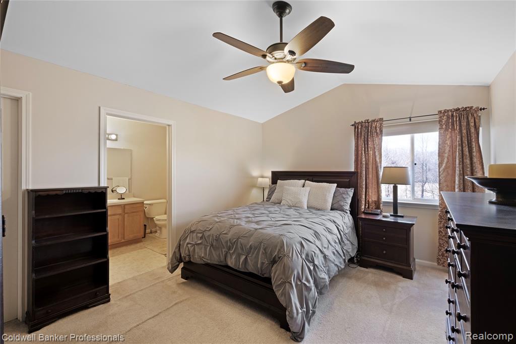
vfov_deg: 77.3
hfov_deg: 100.4
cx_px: 258
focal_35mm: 15
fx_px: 215
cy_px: 172
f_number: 7.1
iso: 400
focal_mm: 10
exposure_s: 1/3
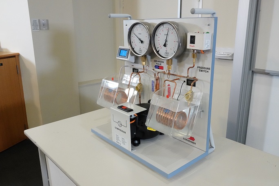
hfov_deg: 61.9
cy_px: 93
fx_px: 232
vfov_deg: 43.6
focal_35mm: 30
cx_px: 140
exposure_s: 1/80
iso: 2500
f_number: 5.6
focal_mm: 11.03
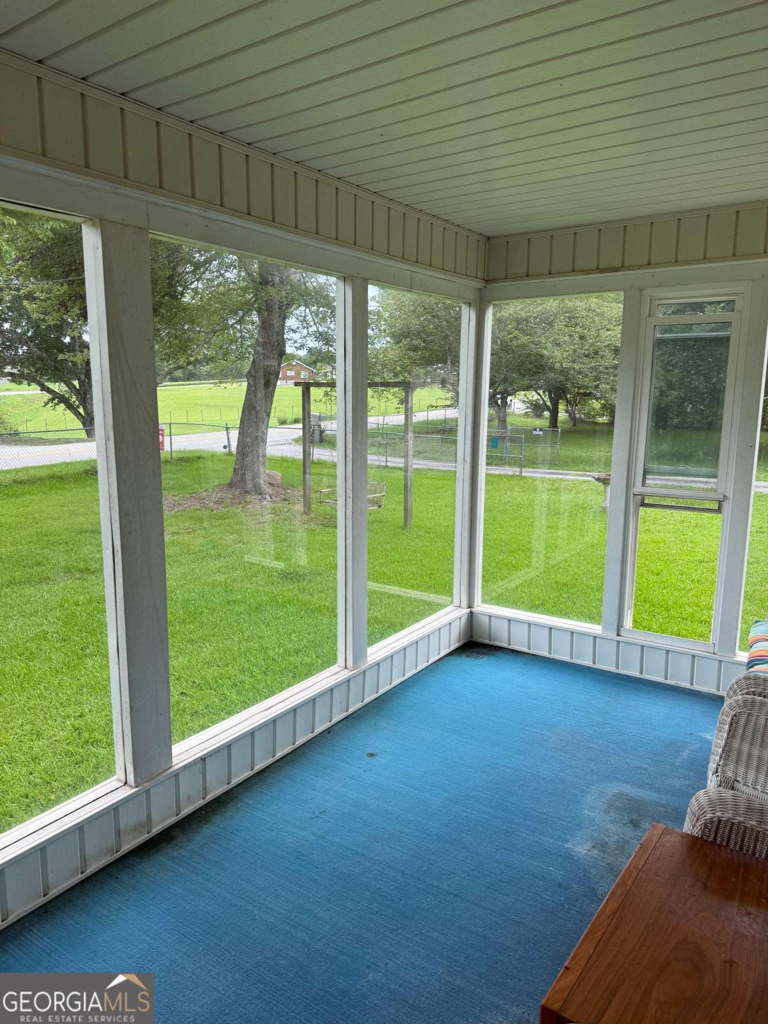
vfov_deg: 71.6
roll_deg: -0.6
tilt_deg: -9.6
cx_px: 384
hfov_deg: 56.8
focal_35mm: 24
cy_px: 512
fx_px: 710
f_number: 1.78
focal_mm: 6.76
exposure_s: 1/521
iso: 80
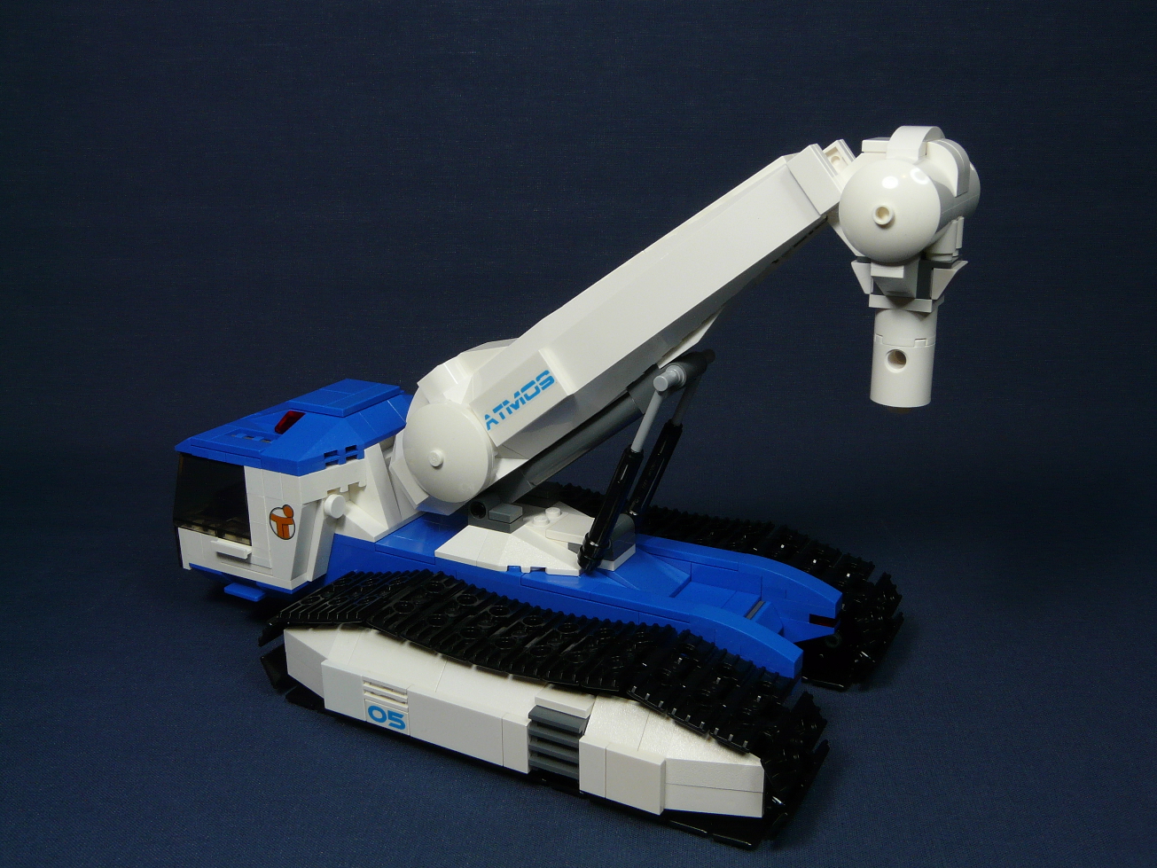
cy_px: 434
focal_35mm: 34
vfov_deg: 41.8
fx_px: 1137
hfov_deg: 54.0
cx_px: 578
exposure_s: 1/13
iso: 100
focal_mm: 5.6
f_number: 5.6
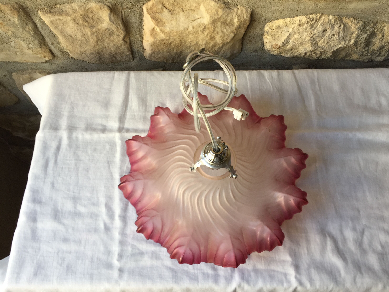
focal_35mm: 29
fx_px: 326
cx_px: 194
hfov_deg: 61.7
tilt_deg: -67.1
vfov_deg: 48.2
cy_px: 146
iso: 32
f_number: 2.2
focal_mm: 4.15
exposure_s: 1/50
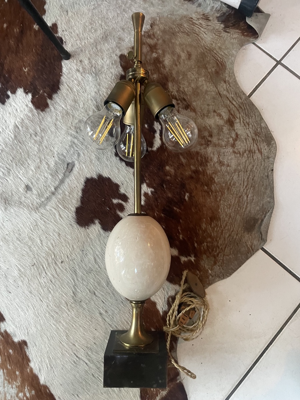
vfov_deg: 67.3
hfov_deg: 53.1
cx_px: 150
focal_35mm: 26
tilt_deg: -81.7
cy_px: 200
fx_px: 300
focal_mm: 4.2
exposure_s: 1/50
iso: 500
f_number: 1.6
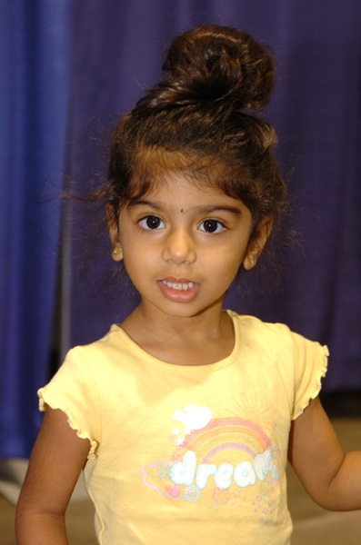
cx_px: 180
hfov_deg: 16.5
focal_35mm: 82
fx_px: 1247
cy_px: 272
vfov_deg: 24.7
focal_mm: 55
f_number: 3.5
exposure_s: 1/30
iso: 400
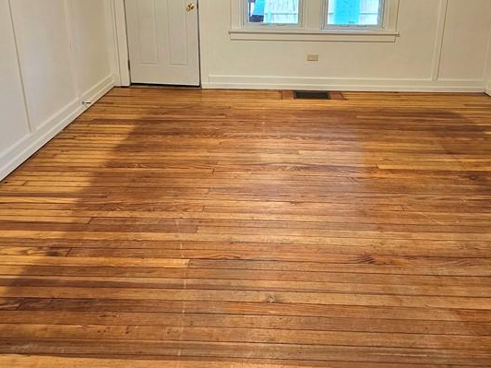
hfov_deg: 69.3
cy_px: 59
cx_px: 260
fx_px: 355
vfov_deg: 50.5
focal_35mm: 25
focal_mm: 2.2
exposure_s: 1/60.2
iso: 160
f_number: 2.2
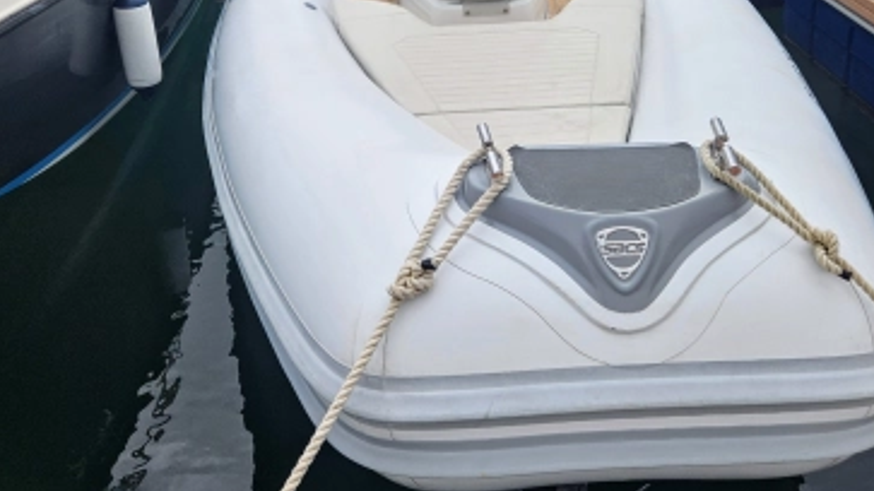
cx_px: 479
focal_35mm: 38
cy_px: 30
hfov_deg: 52.7
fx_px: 880
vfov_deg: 29.6
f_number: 1.8
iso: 25
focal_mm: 5.4
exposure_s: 1/1250
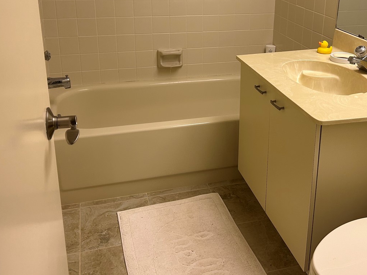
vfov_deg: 34.6
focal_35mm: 41
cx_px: 236
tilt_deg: -17.7
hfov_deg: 45.3
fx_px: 435
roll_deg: -1.7
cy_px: 79
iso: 100
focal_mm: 5.7
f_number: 1.5
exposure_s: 1/120
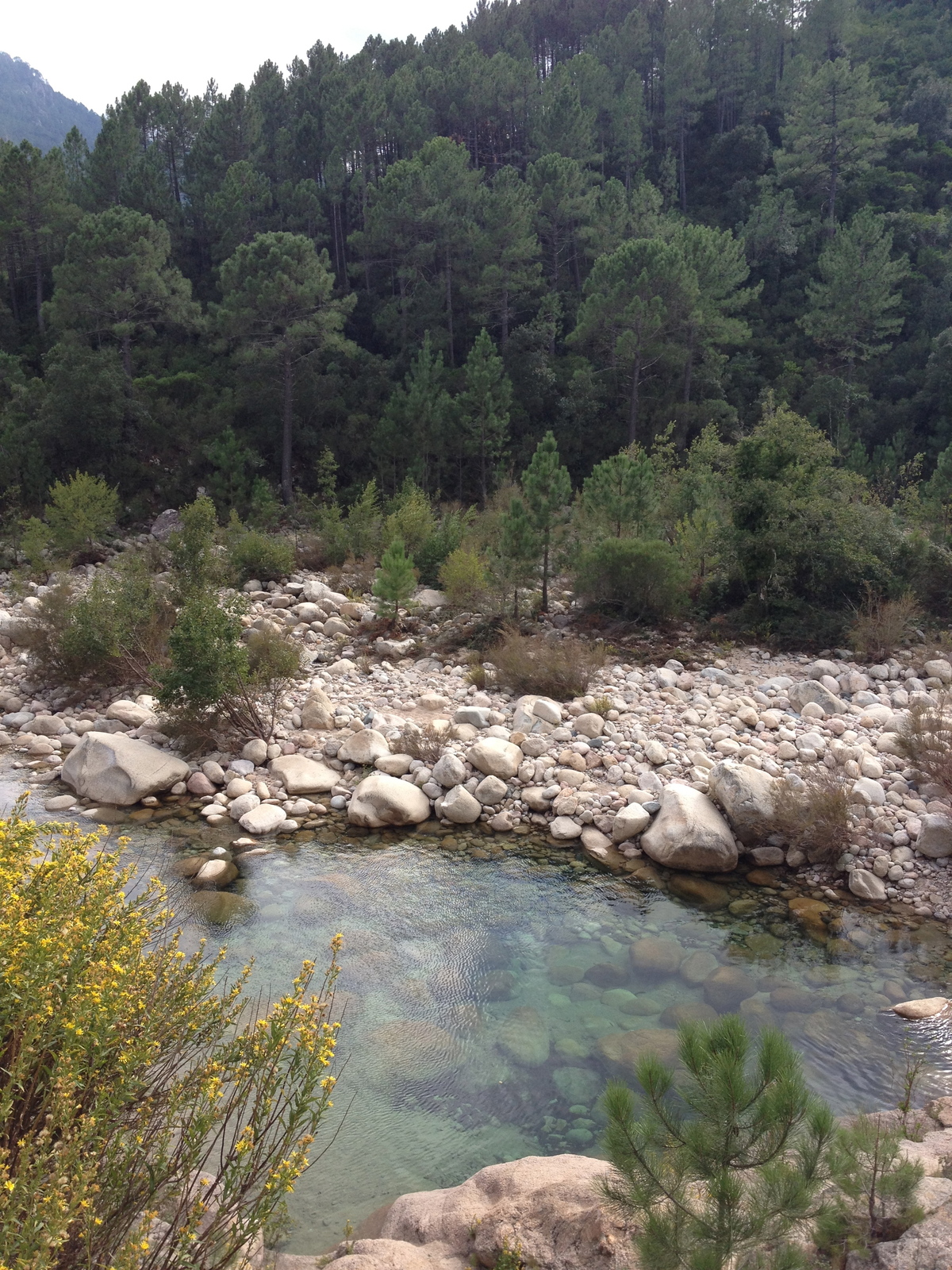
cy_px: 635
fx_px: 1283
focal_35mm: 35
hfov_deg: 40.7
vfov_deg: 52.6
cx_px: 476
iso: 64
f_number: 2.4
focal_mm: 4.28
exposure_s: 1/541
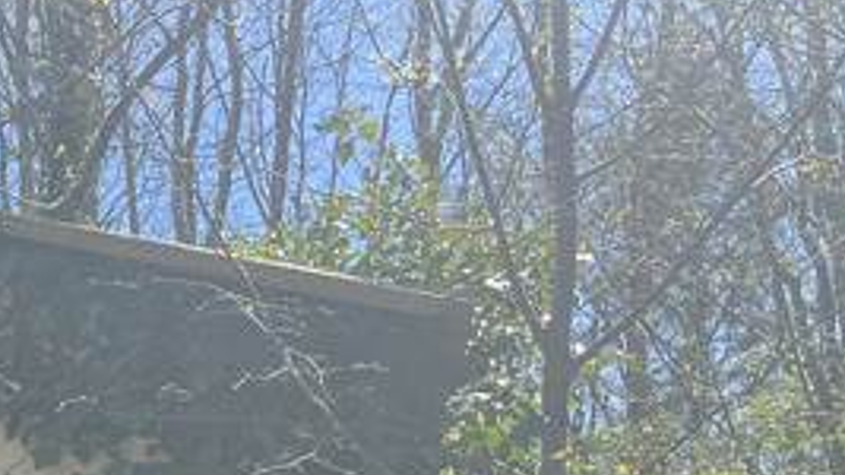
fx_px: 1904
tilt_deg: +2.6
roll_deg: +2.5
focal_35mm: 85
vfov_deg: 13.1
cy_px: 804
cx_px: -320
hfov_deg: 21.9
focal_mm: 5.1
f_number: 1.6
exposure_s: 1/1279
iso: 50
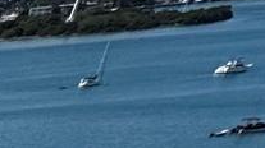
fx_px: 828
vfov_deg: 7.0
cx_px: -746
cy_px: 644
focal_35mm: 118
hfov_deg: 8.7
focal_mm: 2.22
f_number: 2.2
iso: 50
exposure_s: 1/3906
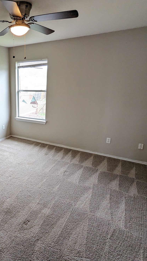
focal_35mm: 24
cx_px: 12
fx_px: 166
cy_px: 129
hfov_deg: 43.3
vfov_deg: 76.3
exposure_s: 1/120
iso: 244
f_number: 2.2
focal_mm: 2.35
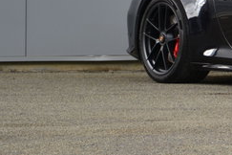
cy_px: -30
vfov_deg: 4.7
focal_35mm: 294
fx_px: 1895
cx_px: 350
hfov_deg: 6.9
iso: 125
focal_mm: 62
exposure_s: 1/125
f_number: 5.6
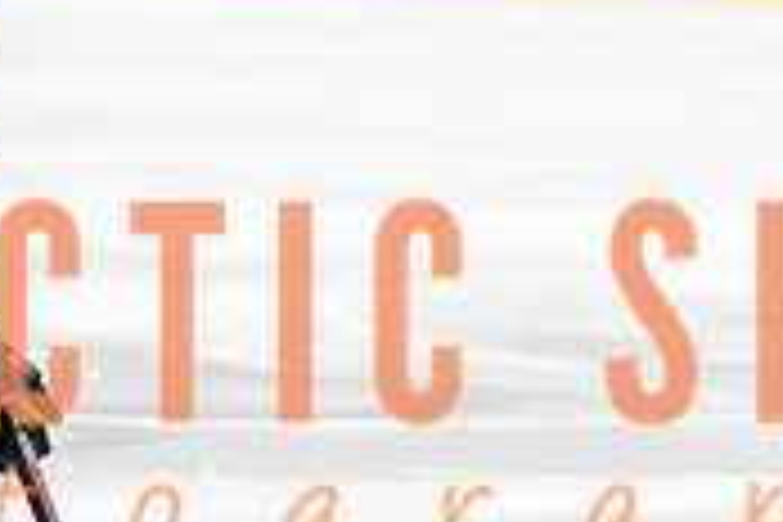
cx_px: -165
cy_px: 418
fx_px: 10961
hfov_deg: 4.1
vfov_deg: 2.7
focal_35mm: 504
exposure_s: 1/1250
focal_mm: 89
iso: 3200
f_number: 2.8
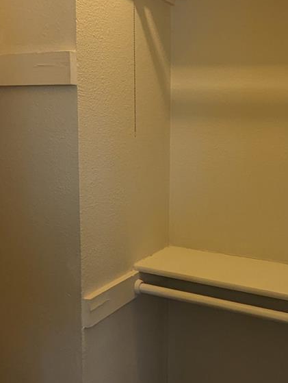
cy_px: 193
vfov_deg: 42.9
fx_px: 487
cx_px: 155
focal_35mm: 44
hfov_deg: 32.9
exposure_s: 1/120
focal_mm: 2.35
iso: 92
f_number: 2.2
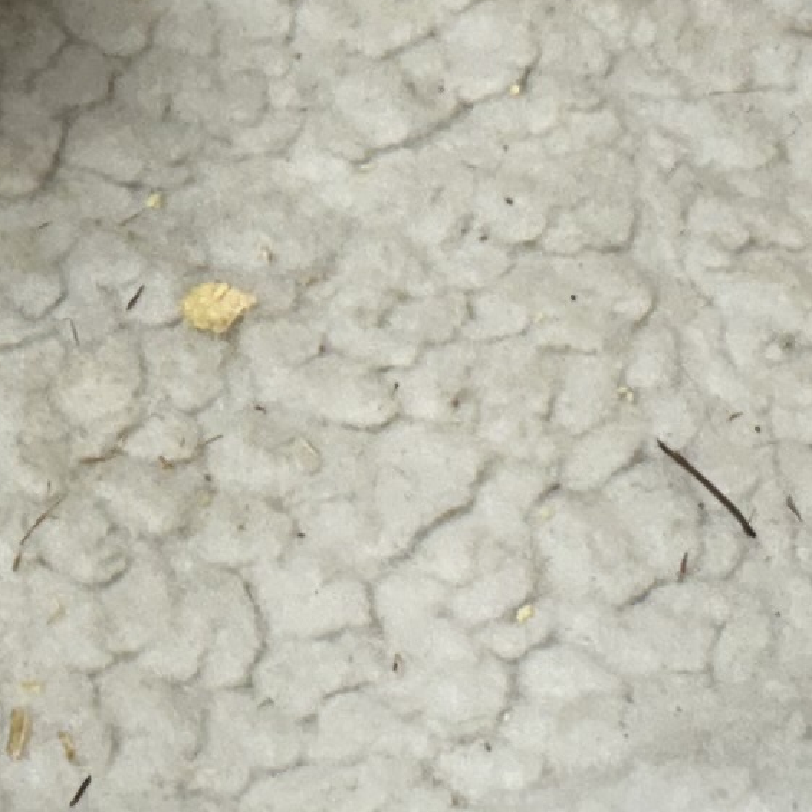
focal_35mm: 164
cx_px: -33
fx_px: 4352
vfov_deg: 10.5
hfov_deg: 10.6
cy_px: -96
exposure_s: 1/120
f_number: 1.5
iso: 100
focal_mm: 5.7
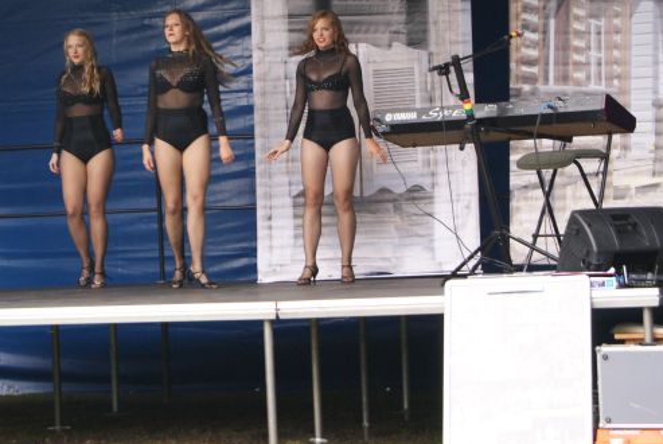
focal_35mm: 134
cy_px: 101
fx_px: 2467
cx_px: 172
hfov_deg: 15.2
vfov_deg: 10.3
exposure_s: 1/100
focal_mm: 55
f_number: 5.6
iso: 400
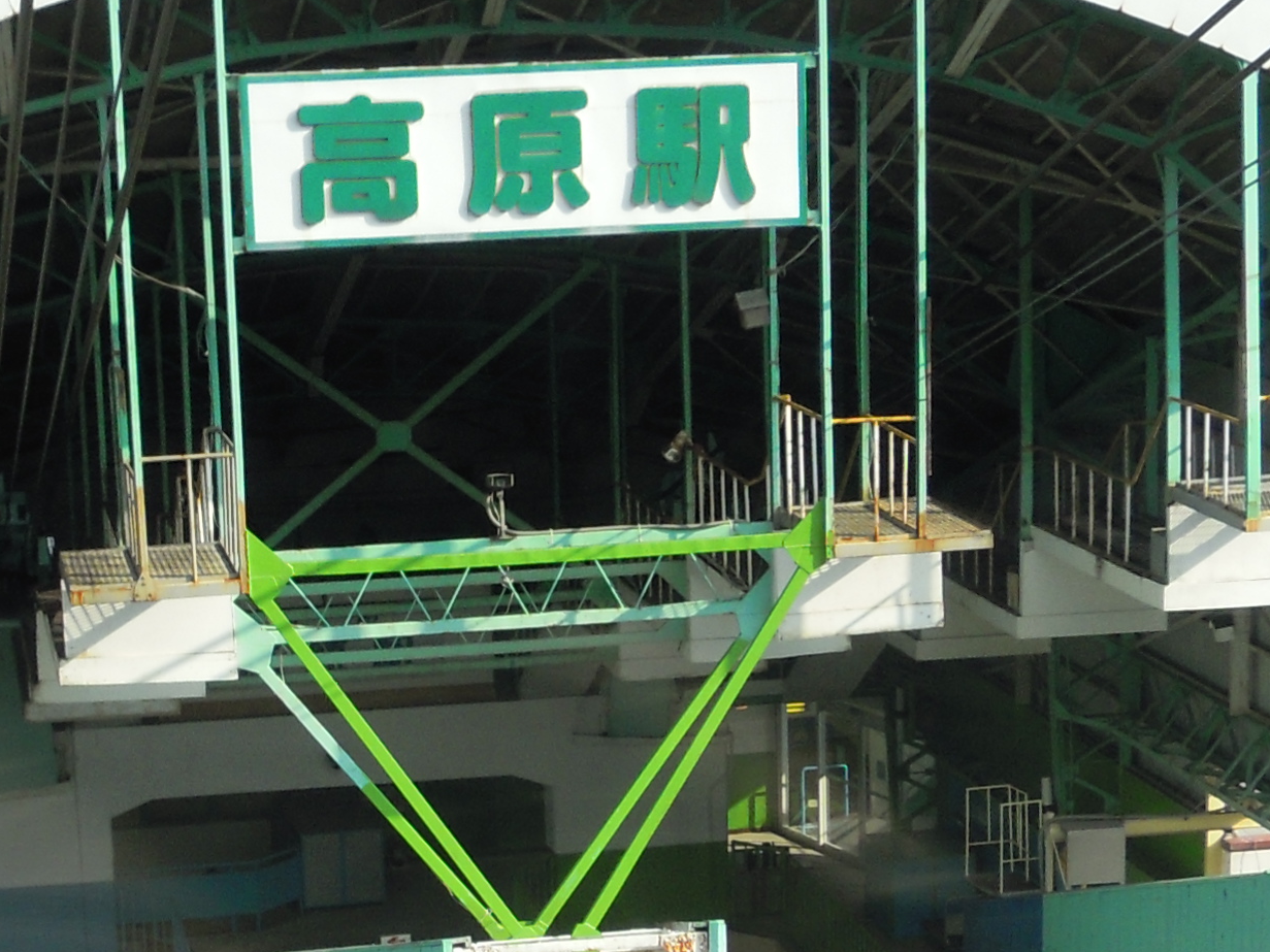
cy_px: 728
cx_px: 458
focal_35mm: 91
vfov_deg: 16.1
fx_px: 3338
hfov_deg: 21.5
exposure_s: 1/640
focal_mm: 5
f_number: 2.7
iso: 100
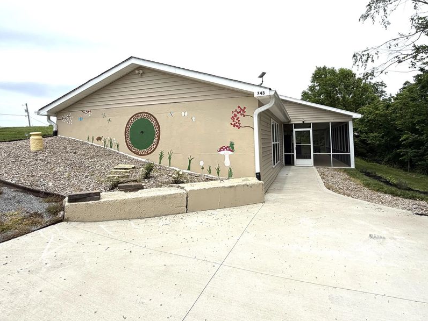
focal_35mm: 18
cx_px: 231
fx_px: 223
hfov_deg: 87.6
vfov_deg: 71.0
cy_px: 131
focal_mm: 2.22
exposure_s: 1/1656
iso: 20
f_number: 2.2
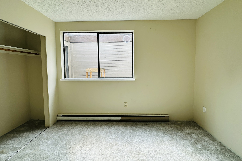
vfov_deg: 77.1
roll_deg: +0.3
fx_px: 101
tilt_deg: -3.3
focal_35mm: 15
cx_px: 124
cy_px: 73
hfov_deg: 100.4
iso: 40
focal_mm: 2.22
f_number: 2.2
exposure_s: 1/99
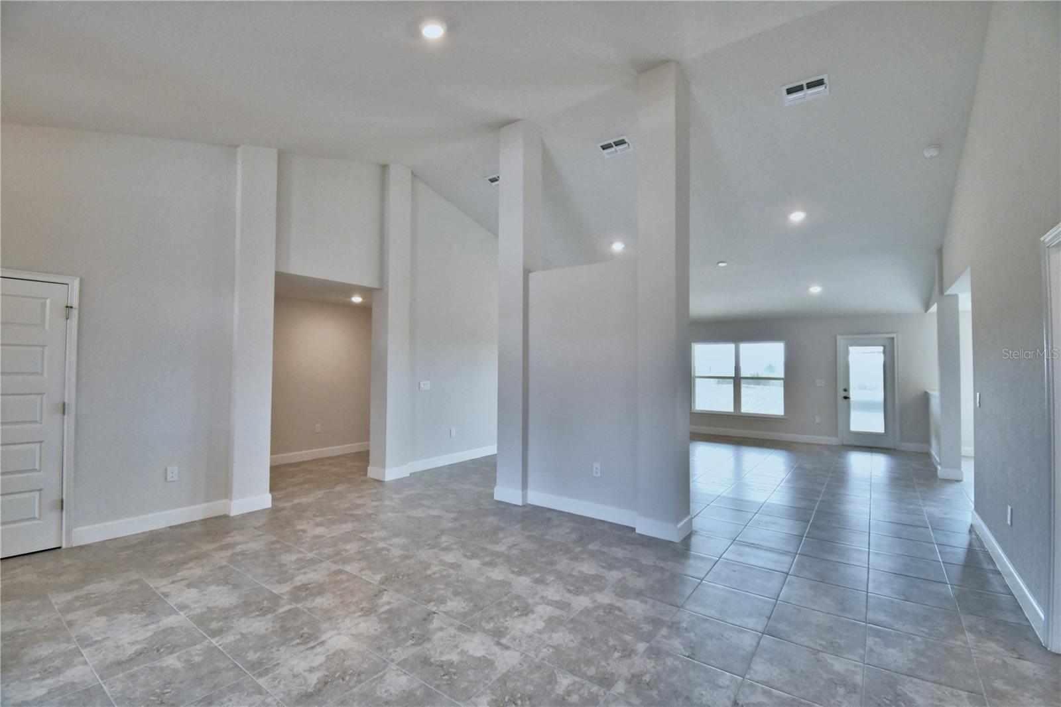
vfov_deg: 77.3
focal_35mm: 15
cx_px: 530
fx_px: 442
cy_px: 354
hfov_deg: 100.4
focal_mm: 10
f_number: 4.5
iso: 400
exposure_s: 1/125
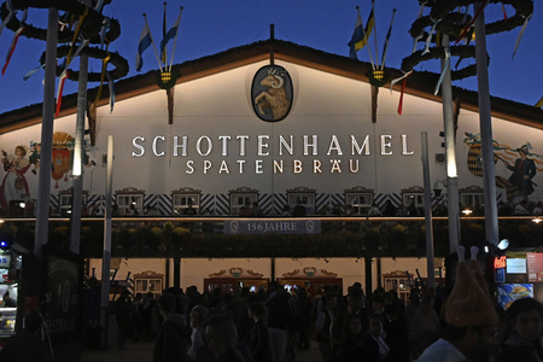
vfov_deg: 31.9
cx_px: 272
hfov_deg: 46.4
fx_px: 633
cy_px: 181
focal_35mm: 42
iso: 5000
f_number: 8
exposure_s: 1/250
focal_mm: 28
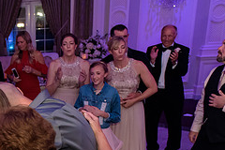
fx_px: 362
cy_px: 142
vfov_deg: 22.7
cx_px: -22
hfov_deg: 30.8
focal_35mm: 58
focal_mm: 24
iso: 3200
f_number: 3.2
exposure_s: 1/125
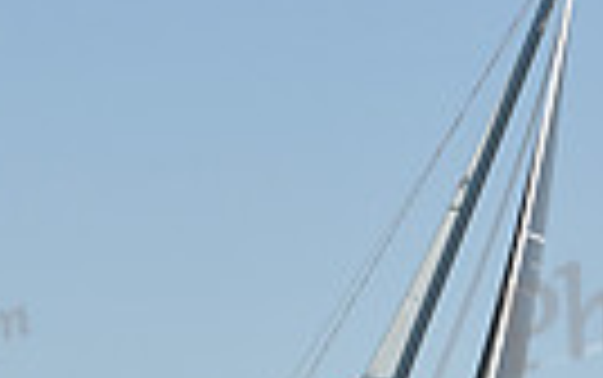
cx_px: 263
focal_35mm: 418
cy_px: 558
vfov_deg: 3.1
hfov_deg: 5.0
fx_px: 6875
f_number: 4.5
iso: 250
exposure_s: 1/800
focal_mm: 95
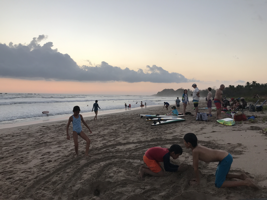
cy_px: 100
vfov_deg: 49.7
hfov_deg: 63.4
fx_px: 216
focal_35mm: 28
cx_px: 134
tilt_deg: -0.4
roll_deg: -0.5
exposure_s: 1/120
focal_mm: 3.99
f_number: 1.8
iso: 40
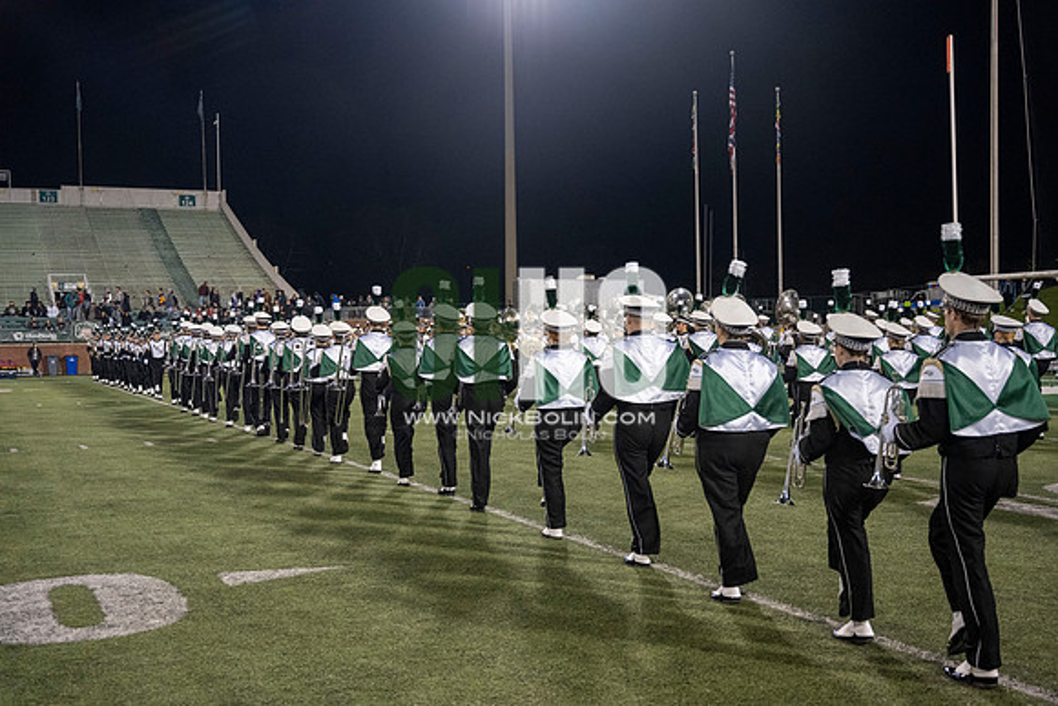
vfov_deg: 34.2
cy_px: 353
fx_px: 1146
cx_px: 529
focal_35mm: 39
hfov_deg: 49.5
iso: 2500
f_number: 4
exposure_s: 1/500
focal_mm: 39
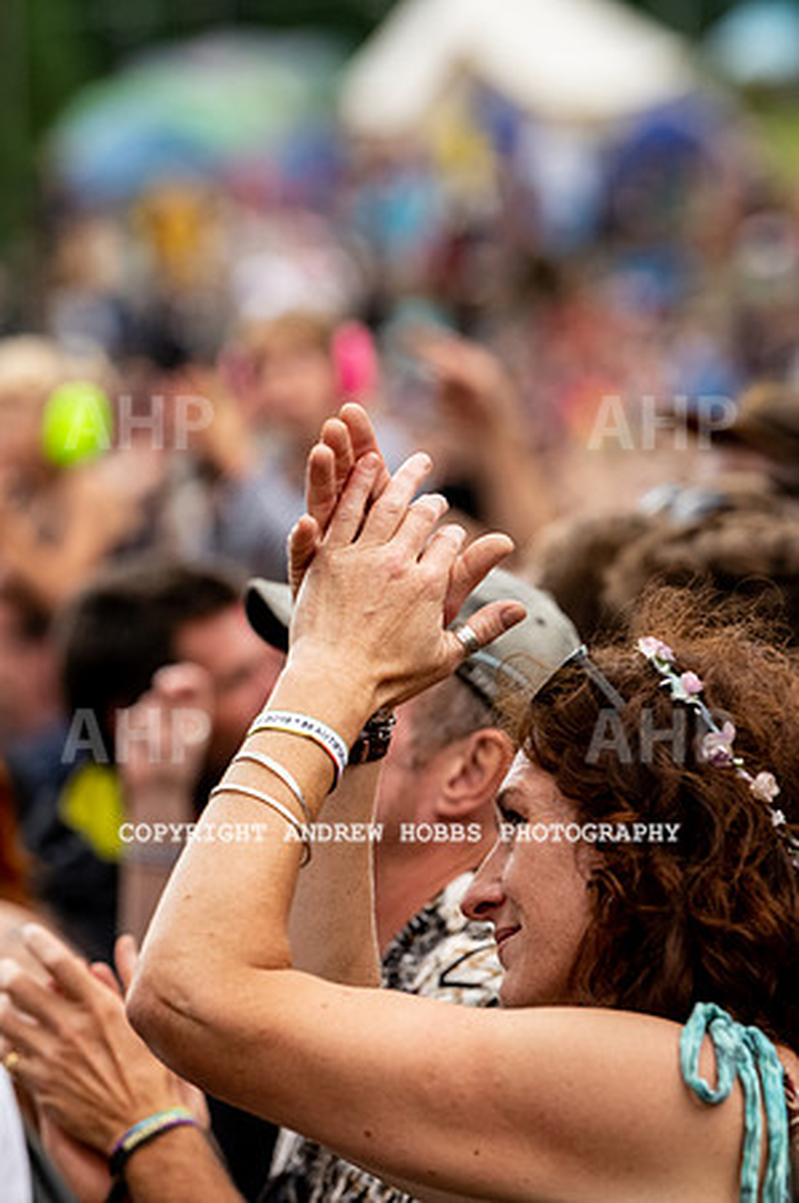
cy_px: 601
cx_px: 358
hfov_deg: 4.6
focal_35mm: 301
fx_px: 10035
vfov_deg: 6.9
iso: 1000
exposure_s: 1/500
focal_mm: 200
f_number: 4.5
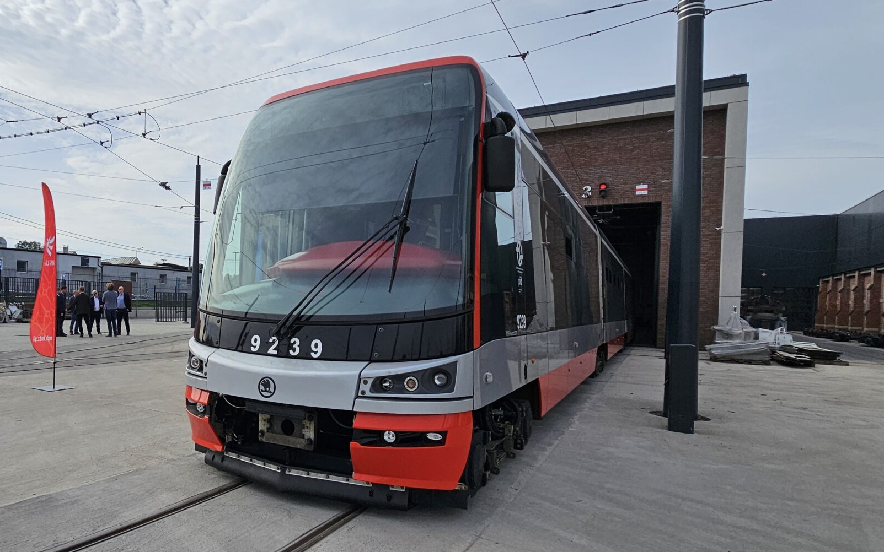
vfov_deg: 54.9
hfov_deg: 76.1
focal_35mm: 22
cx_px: 267
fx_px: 530
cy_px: 314
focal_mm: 2.2
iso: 50
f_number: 2.2
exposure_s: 1/3727
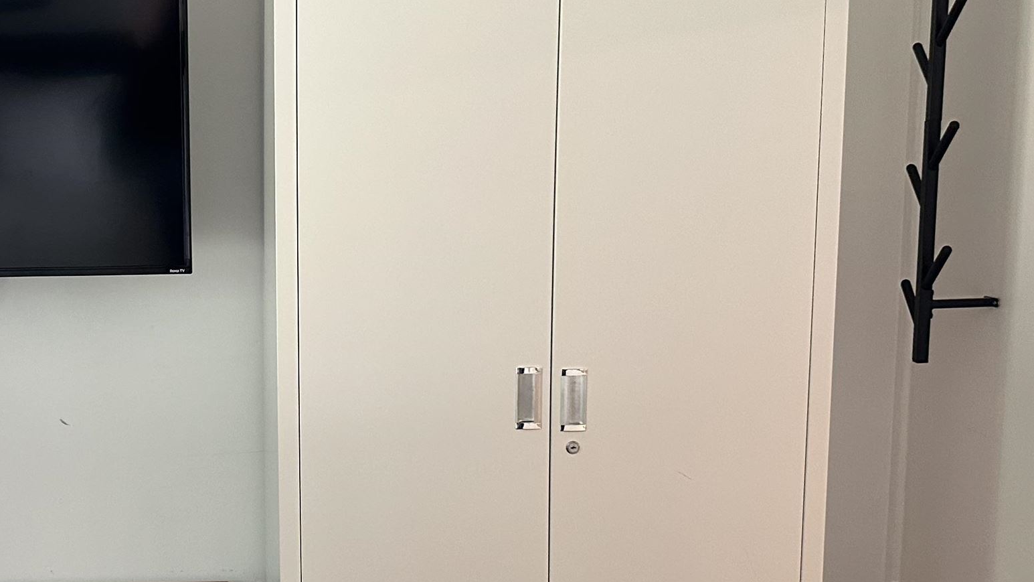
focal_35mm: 52
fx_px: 1426
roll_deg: +1.1
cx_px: 171
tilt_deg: -7.9
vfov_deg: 23.0
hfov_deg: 38.0
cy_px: 331
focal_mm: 6.86
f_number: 1.78
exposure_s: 1/60
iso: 400
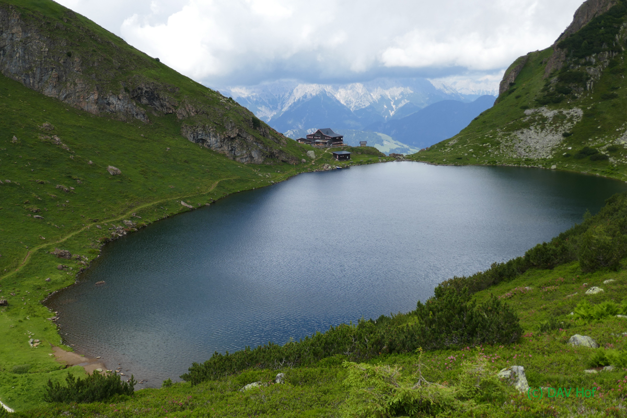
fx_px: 592
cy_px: 209
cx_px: 314
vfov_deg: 38.9
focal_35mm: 34
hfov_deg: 55.8
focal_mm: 12.5
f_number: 3.4
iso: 125
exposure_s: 1/1000
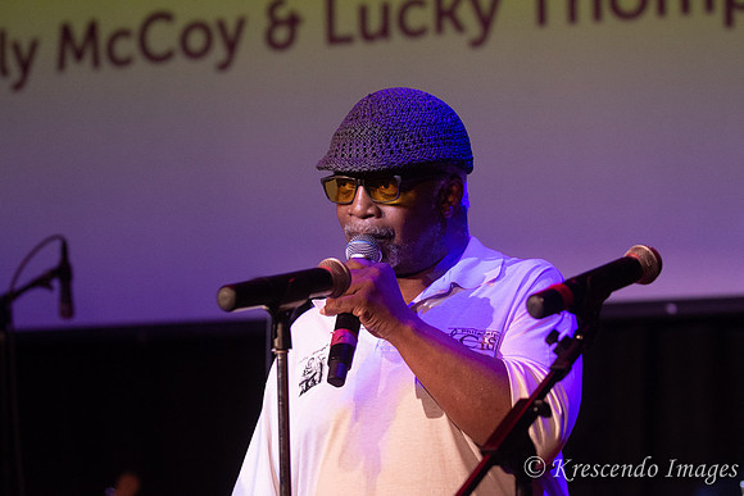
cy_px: 248
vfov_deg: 11.4
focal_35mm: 120
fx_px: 2480
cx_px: 372
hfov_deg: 17.1
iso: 1600
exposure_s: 1/320
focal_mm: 80
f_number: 2.8
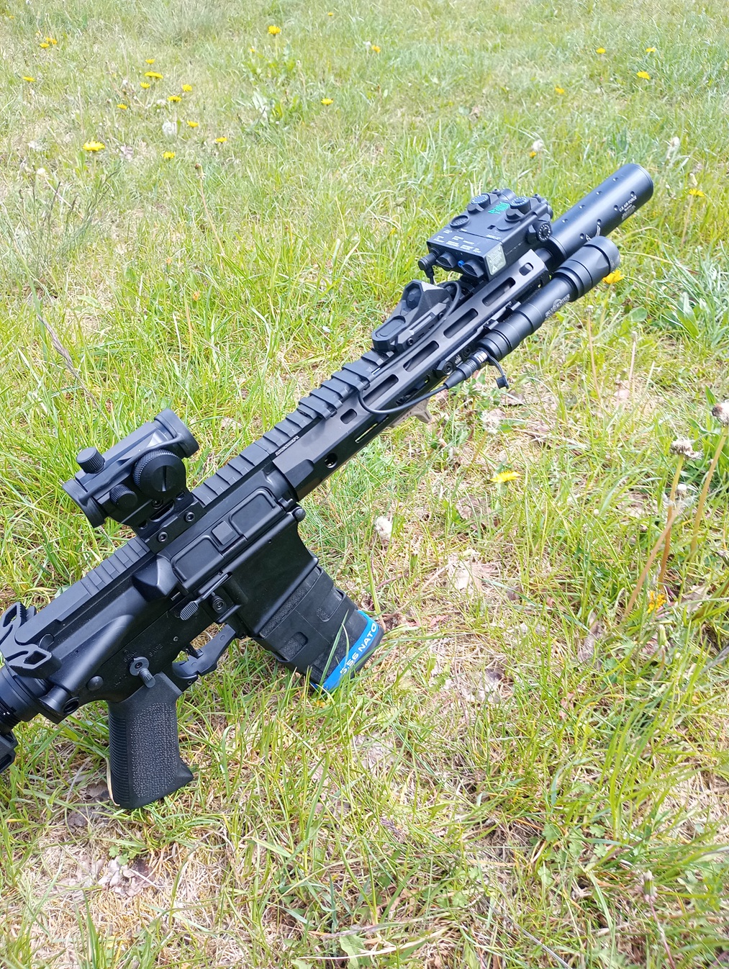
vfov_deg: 63.4
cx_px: 364
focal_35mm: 28
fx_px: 784
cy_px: 484
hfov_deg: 49.8
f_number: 1.8
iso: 122
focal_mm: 4.27
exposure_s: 1/100
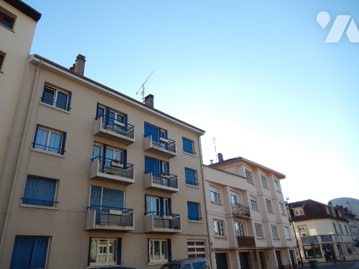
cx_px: 180
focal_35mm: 25
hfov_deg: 69.4
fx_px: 259
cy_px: 134
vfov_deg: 54.9
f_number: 3.4
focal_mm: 4.5
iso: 125
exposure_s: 1/800
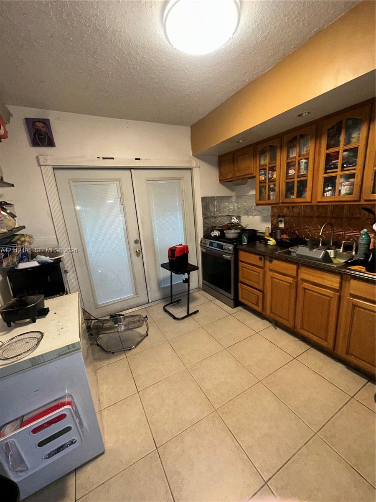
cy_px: 251
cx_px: 188
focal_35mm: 14
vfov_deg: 102.1
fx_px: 203
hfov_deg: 85.7
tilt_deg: -14.5
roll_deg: +5.5
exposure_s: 1/60
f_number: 2.2
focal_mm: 2.22
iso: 125
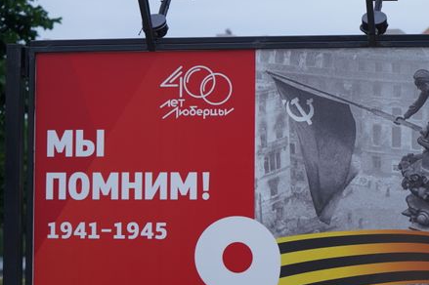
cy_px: 146
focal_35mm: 102
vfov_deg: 13.4
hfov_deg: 19.9
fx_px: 1215
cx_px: 310
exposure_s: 1/80
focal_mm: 64
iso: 640
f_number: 5.6
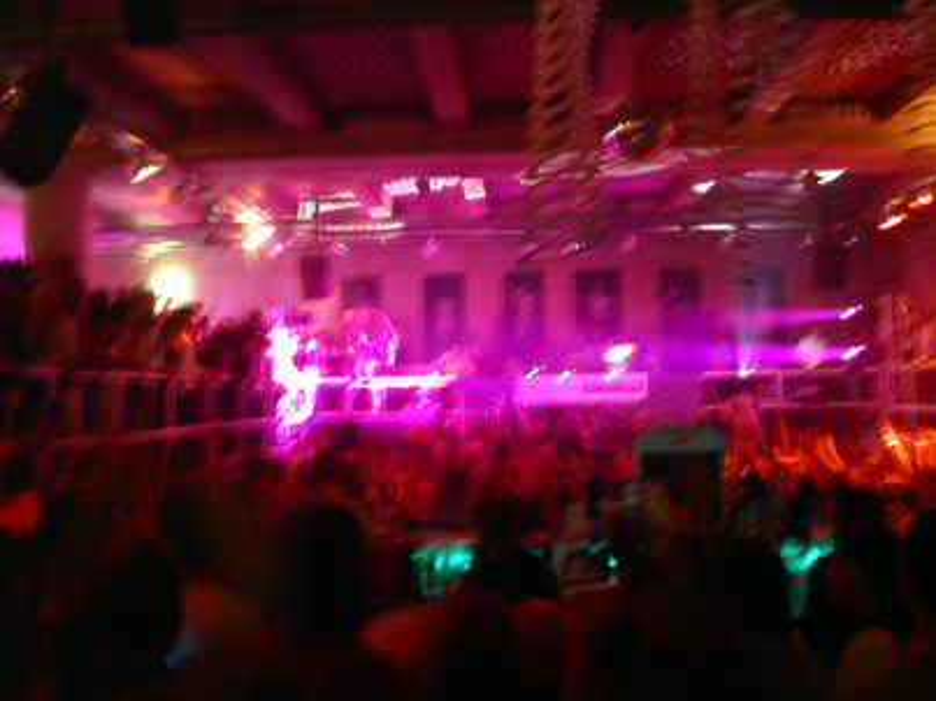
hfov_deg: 49.0
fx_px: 1027
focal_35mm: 38
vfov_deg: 37.7
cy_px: 350
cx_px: 468
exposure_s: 3
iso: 200
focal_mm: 7.8
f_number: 2.8
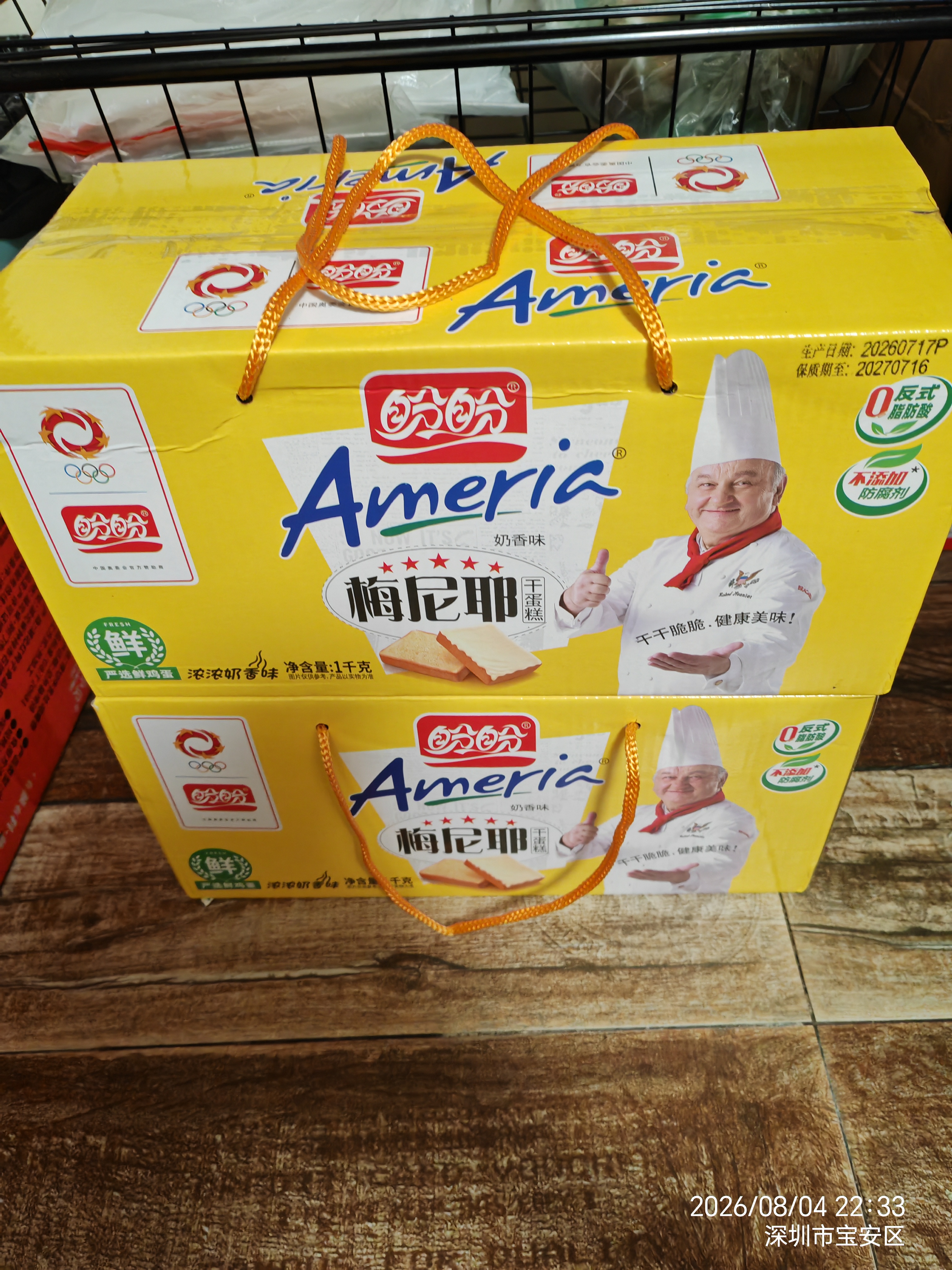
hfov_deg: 51.4
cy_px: 635
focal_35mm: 27
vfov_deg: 65.3
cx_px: 476
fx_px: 990
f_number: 1.9
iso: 1000
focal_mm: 5.52
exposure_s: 1/33
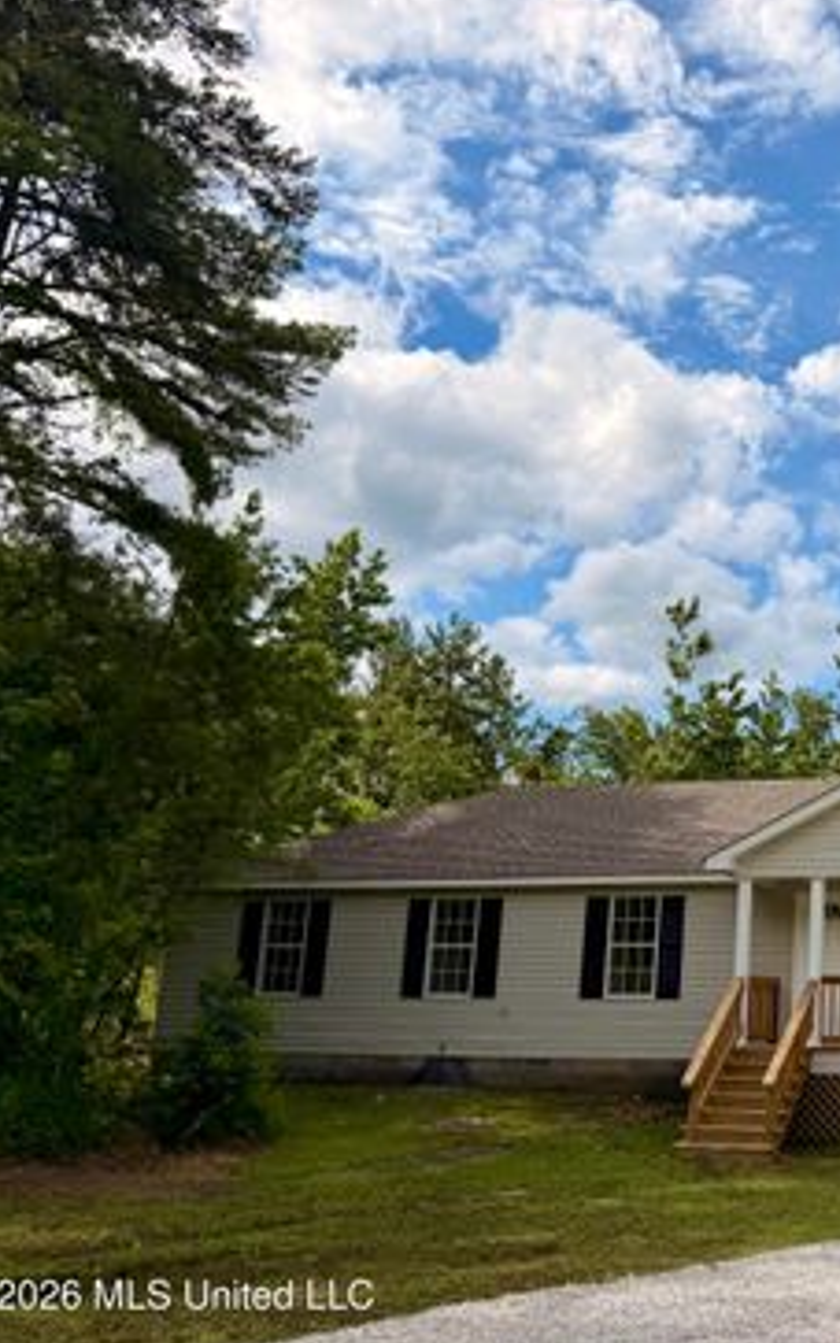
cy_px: 664
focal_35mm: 35
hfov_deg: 32.6
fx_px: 1281
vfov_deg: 55.3
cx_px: 888
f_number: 1.78
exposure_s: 1/7353
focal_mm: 6.76
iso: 80
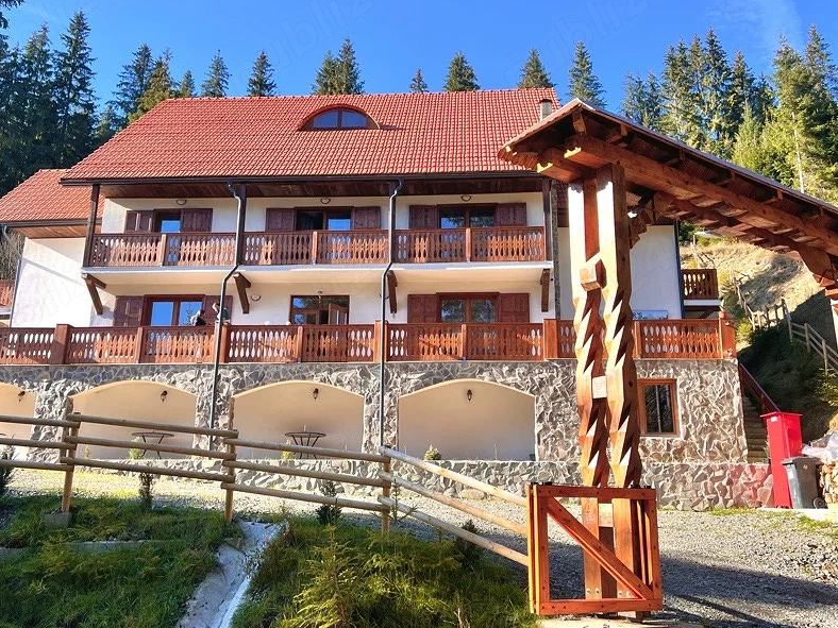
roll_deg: -0.4
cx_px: 412
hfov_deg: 55.3
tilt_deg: +16.2
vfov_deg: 42.9
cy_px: 294
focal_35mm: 33
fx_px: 799
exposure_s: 1/1224
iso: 50
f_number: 1.5
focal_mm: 5.7
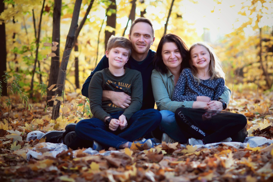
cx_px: 149
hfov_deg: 21.0
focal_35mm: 97
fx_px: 736
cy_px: 85
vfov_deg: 14.1
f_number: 2.2
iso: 200
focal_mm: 85
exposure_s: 1/320
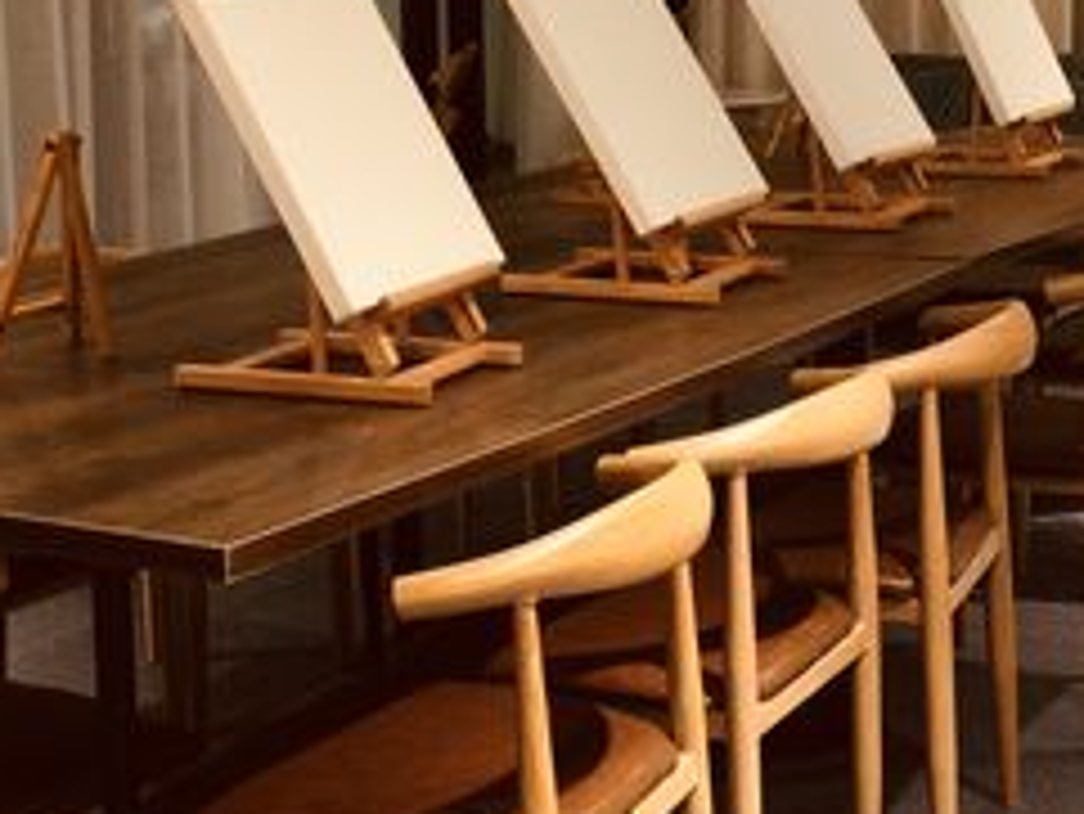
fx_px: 2412
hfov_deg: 25.2
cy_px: 229
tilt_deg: -7.4
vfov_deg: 19.1
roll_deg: +0.6
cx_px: 342
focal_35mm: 77
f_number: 2.2
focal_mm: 4.15
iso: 50
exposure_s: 1/17
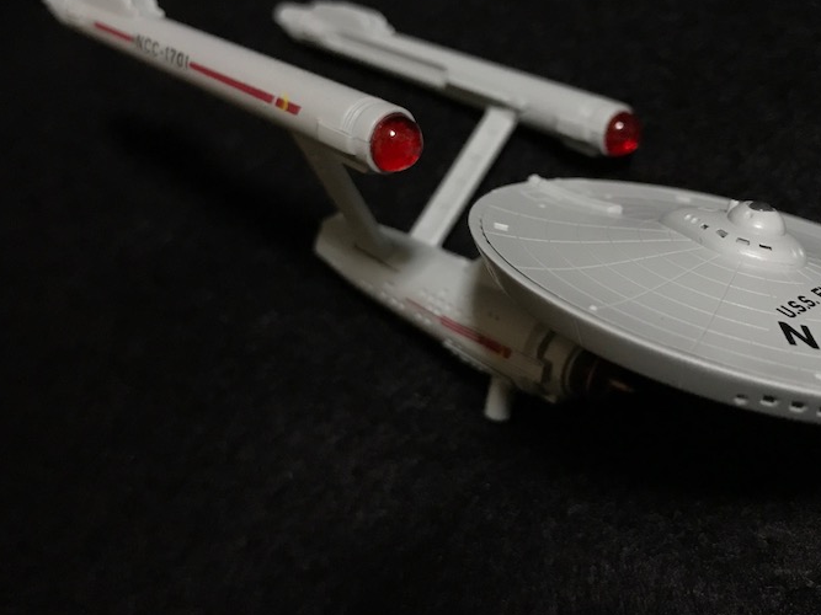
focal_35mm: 42
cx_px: 486
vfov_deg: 34.2
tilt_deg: -48.9
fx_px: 996
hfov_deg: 44.6
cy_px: 236
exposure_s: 1/15
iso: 64
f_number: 1.8
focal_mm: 3.99
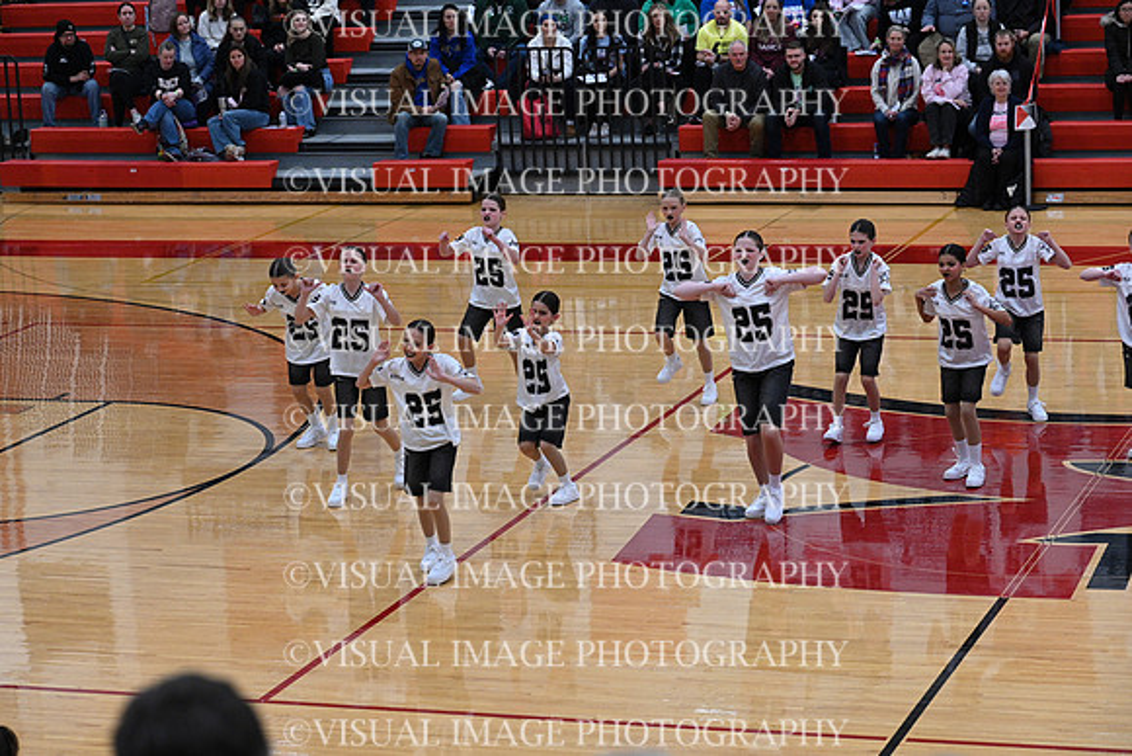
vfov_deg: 13.7
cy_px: 378
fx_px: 3145
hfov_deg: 20.4
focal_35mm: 100
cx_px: 566
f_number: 4
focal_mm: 100
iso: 4000
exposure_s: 1/400
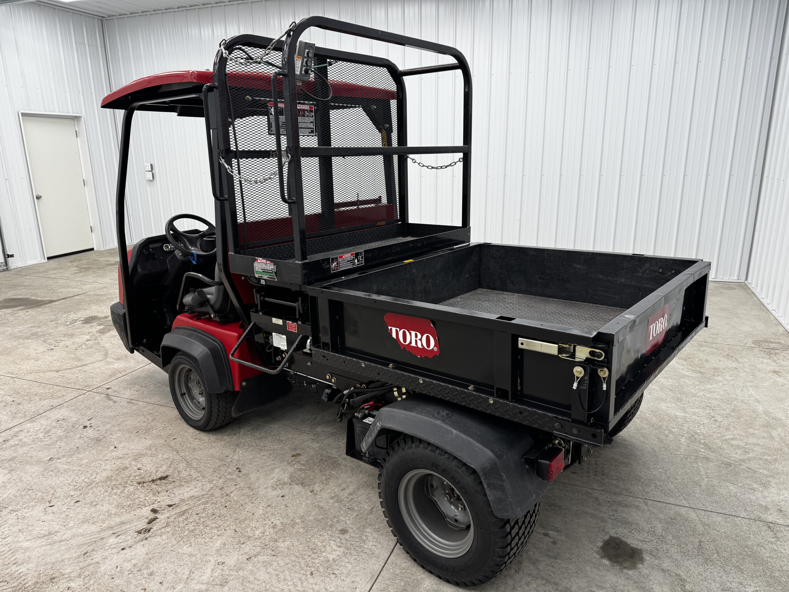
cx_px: 394
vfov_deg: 56.8
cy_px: 296
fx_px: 547
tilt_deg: -16.4
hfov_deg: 71.6
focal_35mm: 24
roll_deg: +0.6
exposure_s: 1/120
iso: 100
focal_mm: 6.76
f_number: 1.78
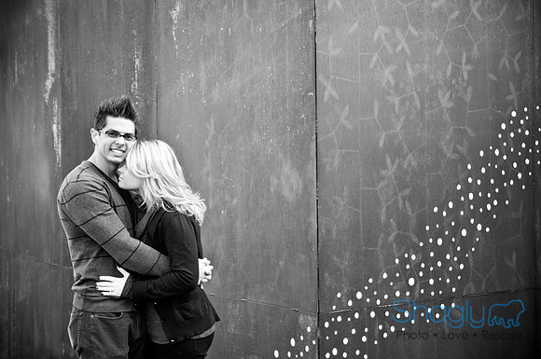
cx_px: 270
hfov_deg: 31.9
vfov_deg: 21.5
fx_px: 945
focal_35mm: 63
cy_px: 180
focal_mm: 42
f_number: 2.8
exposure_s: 1/125
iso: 200
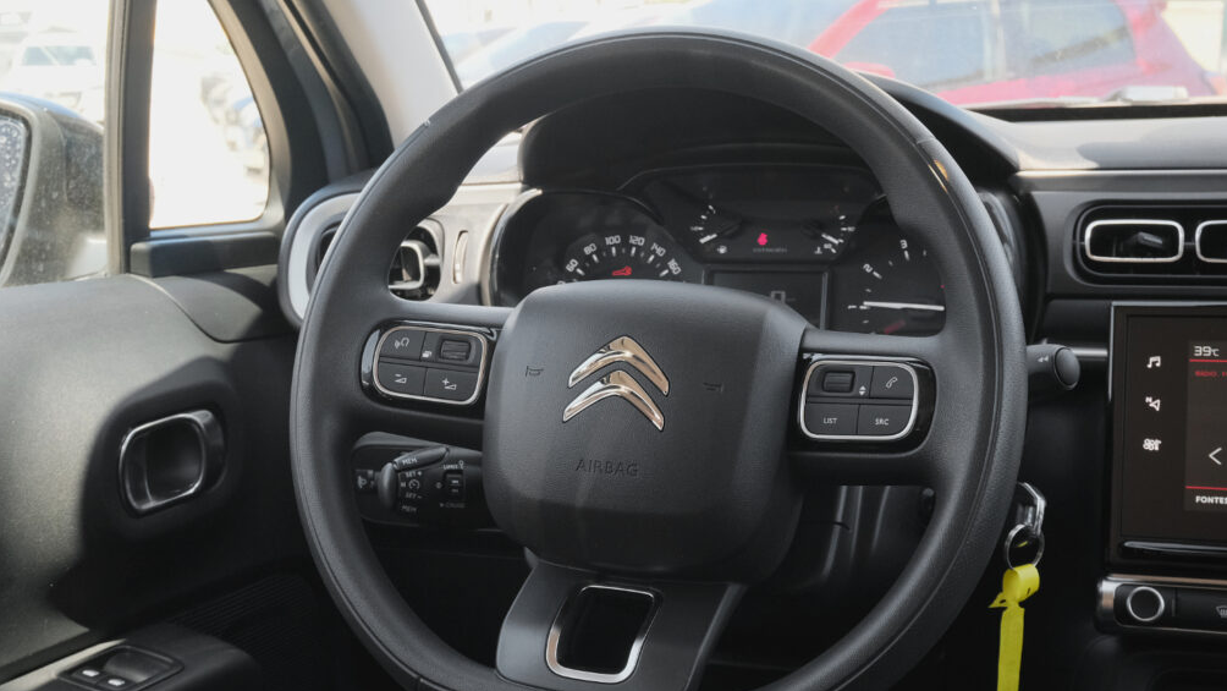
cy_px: 398
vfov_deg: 25.4
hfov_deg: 43.7
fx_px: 1529
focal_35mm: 47
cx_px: 605
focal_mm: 29.6
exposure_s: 1/100
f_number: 9
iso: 2000
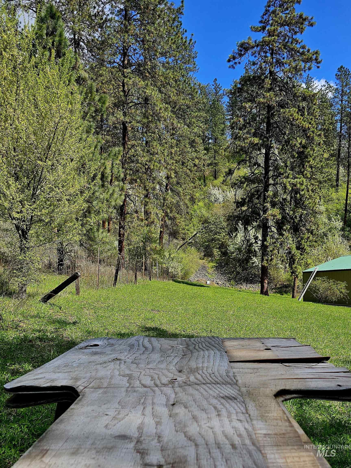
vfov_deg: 73.9
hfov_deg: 58.9
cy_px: 234
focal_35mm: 23
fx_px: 311
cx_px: 176
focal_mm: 6.3
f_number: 1.7
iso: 20
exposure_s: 1/1111
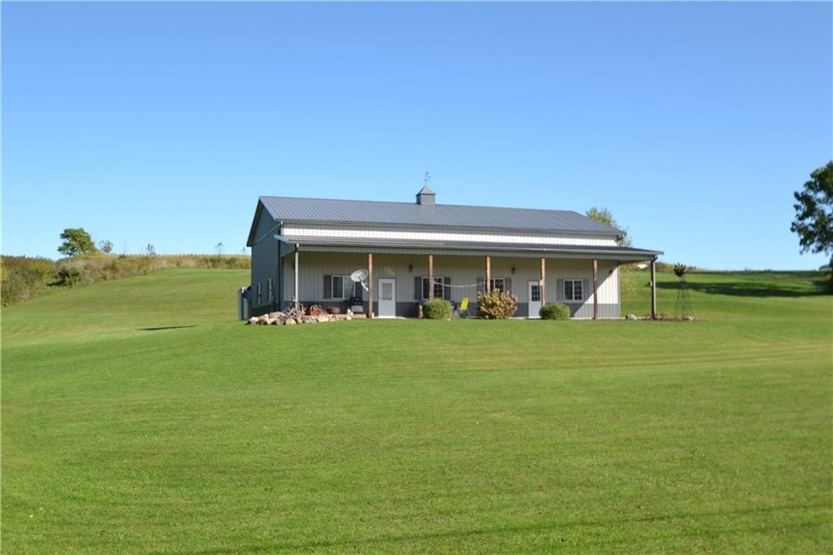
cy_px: 278
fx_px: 833
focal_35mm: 36
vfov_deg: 36.8
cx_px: 416
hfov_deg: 53.1
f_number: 6.3
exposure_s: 1/160
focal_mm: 24
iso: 100
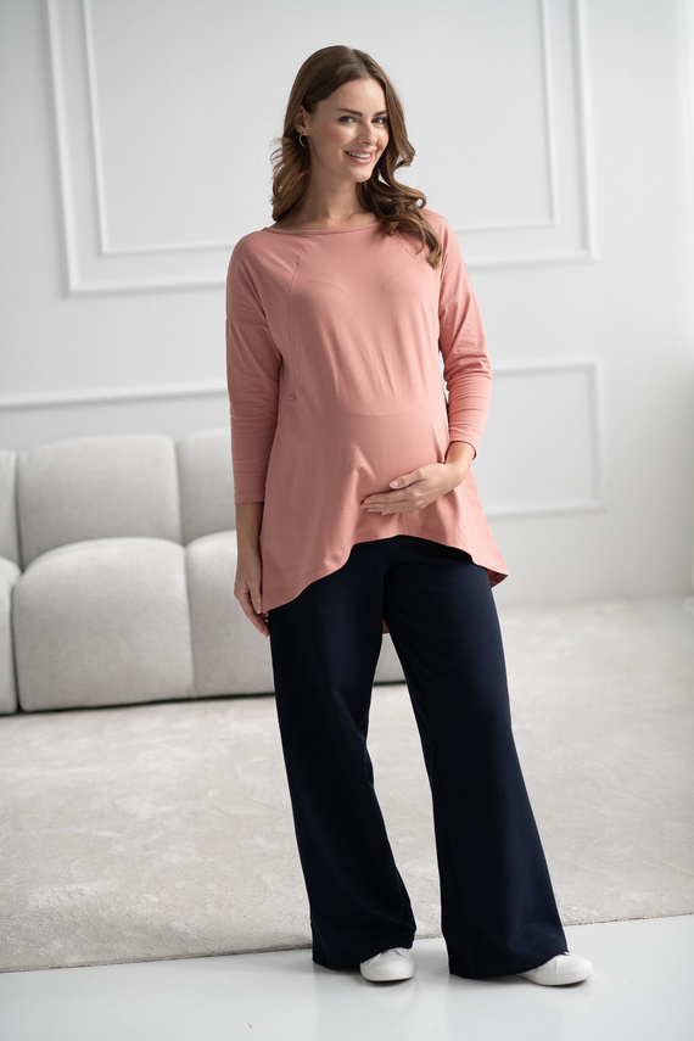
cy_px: 520
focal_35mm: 85
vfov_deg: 23.9
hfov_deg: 16.1
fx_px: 2458
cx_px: 347
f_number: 2.8
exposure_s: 1/320
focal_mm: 85
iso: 200
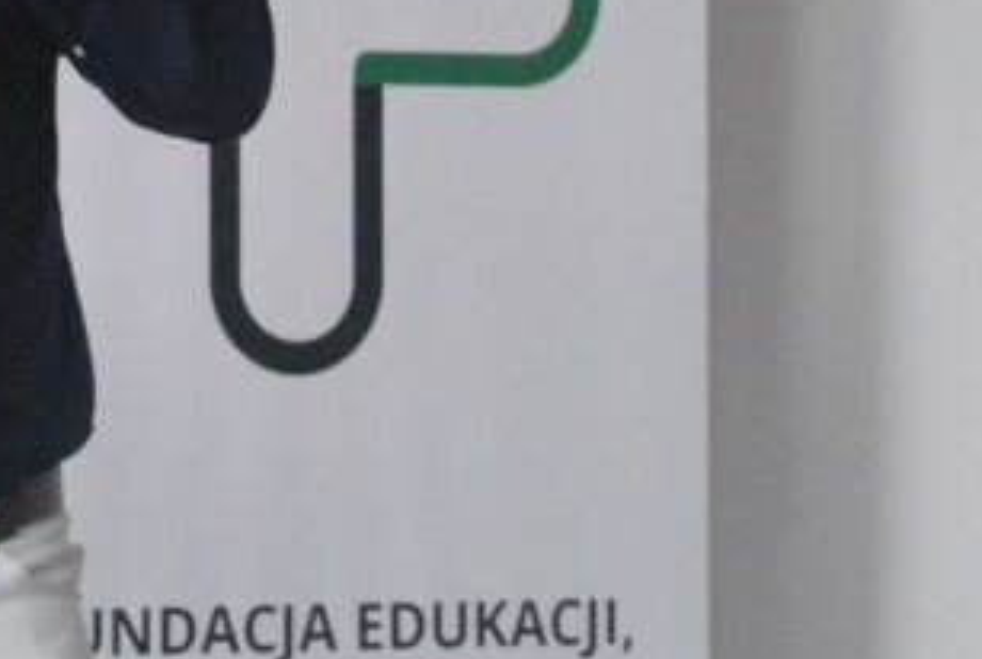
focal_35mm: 230
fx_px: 6286
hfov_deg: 8.9
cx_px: -93
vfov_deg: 6.0
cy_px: -149
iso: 1600
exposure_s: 1/100
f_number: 7.1
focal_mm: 46
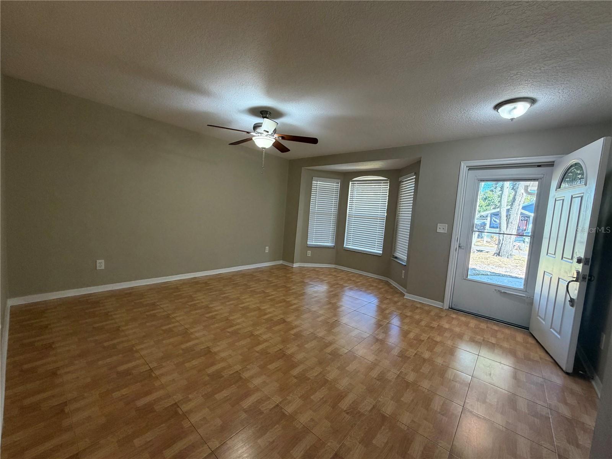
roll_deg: -4.3
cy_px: 230
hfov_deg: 102.1
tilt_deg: -4.7
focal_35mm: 14
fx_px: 248
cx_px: 306
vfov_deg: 85.7
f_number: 2.2
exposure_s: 1/60
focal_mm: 2.22
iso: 200
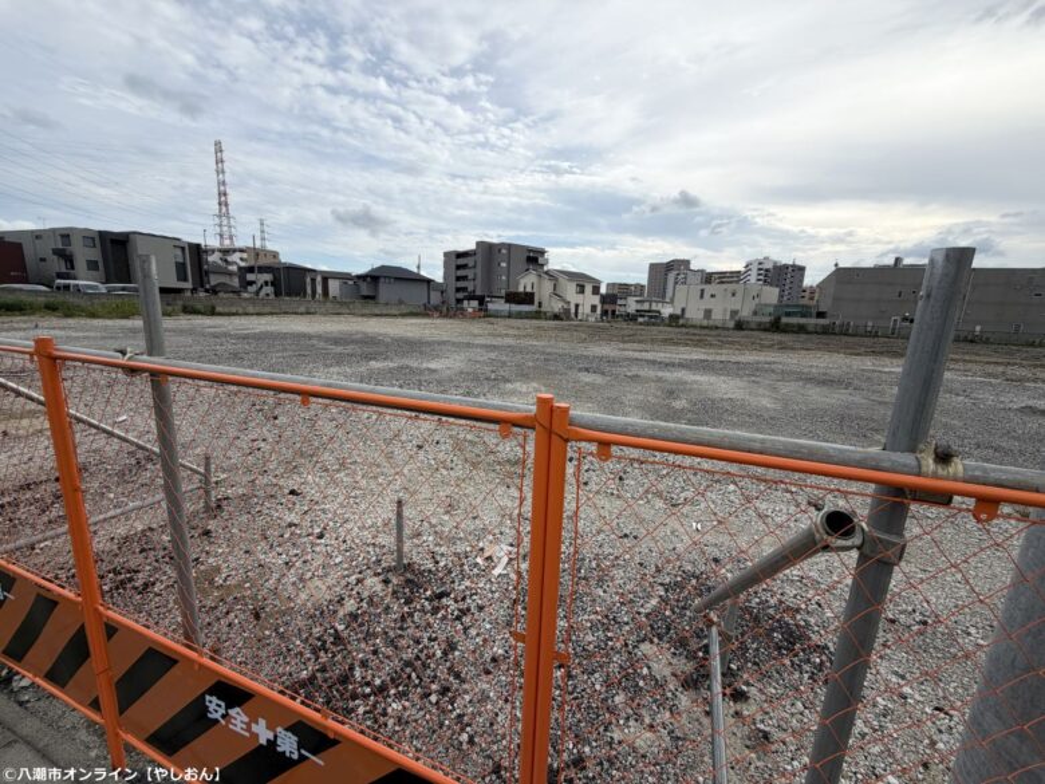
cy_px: 392
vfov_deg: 85.7
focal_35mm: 14
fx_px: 423
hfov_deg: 102.1
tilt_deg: -11.8
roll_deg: -1.9
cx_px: 522
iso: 20
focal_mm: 2.22
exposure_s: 1/1017
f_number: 2.2
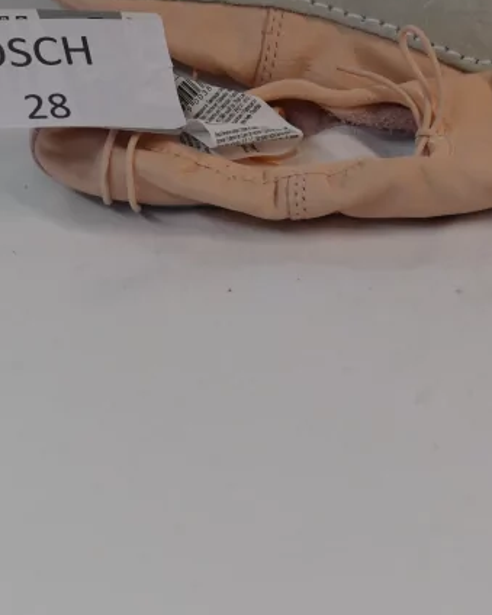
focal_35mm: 255
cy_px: 141
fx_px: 4643
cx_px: 317
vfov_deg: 7.6
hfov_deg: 6.1
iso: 320
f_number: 3.9
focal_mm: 52.4
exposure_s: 1/80
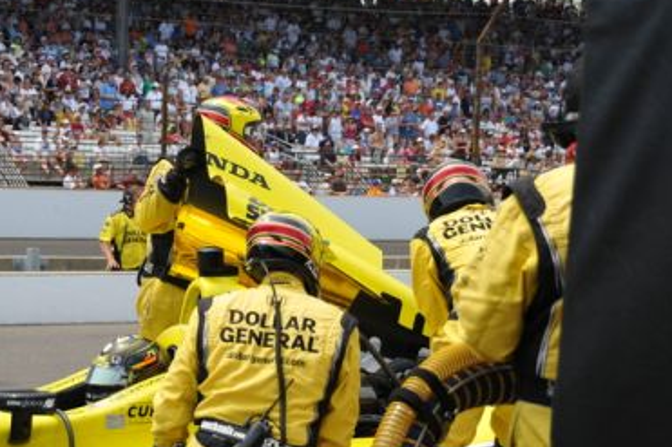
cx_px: 292
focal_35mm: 93
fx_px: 1735
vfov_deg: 14.7
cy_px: 245
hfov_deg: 21.9
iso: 400
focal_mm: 46
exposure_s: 1/1250
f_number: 4.5
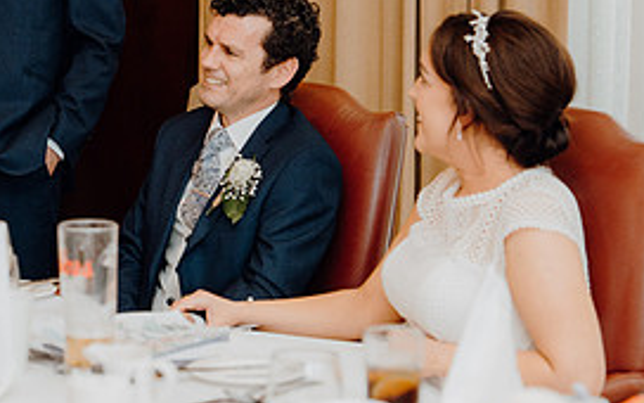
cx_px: 128
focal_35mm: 124
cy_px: 96
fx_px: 2176
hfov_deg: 16.7
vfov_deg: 10.5
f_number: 2.8
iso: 1250
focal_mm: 57
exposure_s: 1/200
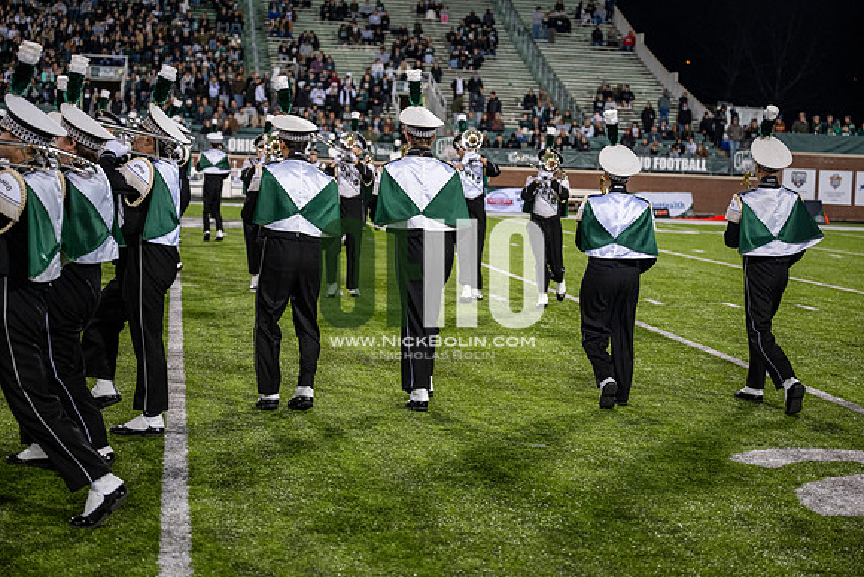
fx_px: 1680
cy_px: 288
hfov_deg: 28.8
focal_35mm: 70
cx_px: 432
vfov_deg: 19.5
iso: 1250
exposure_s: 1/500
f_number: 3.2
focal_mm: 70
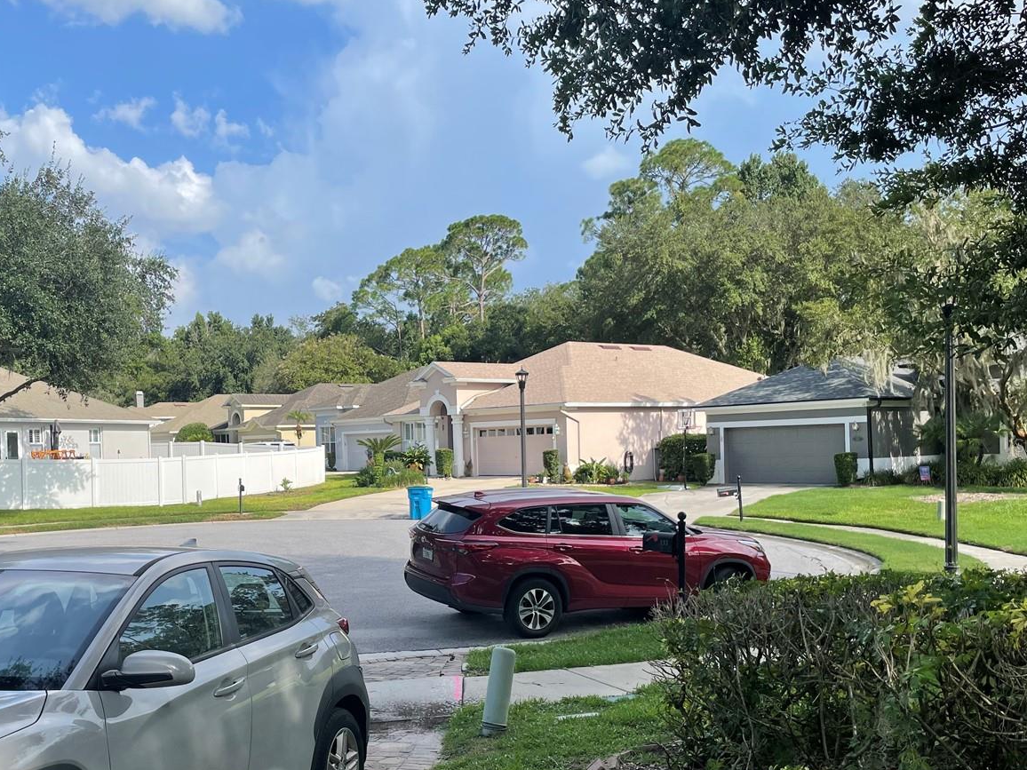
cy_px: 445
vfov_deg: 39.6
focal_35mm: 36
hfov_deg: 50.9
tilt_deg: -2.5
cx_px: 387
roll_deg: +2.6
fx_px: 1068
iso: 32
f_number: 1.6
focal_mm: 4.2
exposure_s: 1/2506
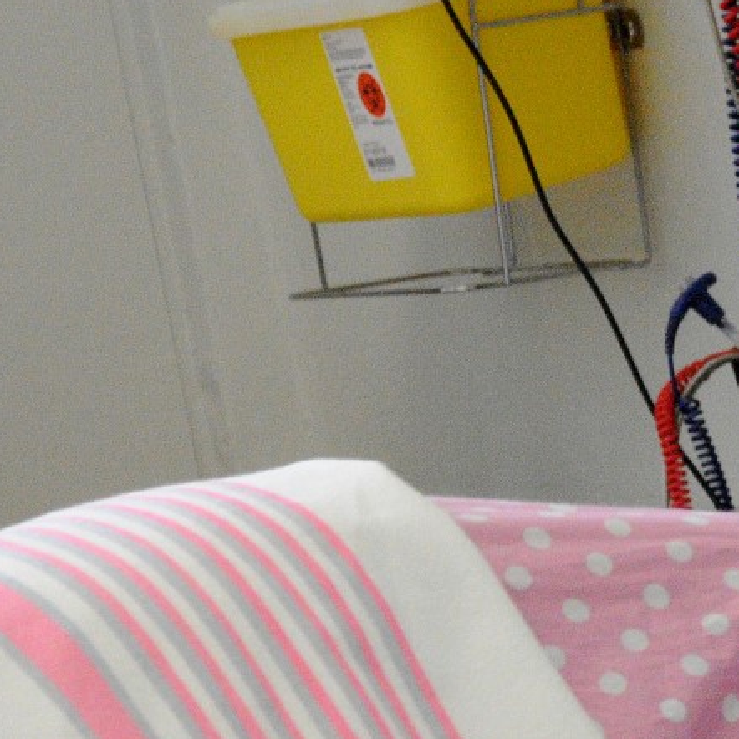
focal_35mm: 352
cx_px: 1267
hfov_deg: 4.9
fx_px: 8491
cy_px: 455
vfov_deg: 5.0
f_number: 8
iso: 3200
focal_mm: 75
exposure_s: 1/250
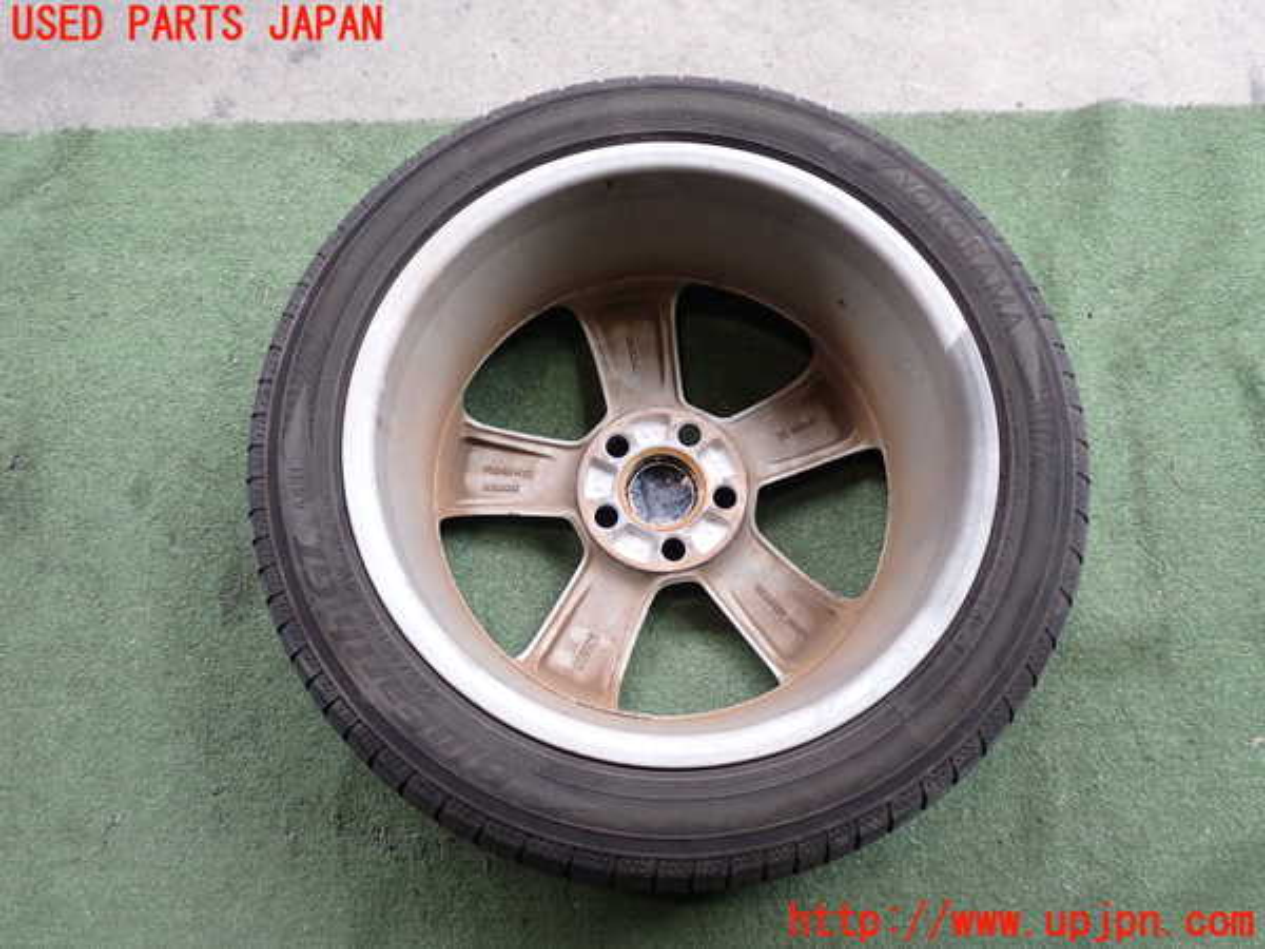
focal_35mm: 30
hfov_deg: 60.0
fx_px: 1096
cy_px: 474
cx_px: 632
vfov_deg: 46.8
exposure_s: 1/100
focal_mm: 5.4
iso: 200
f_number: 2.3
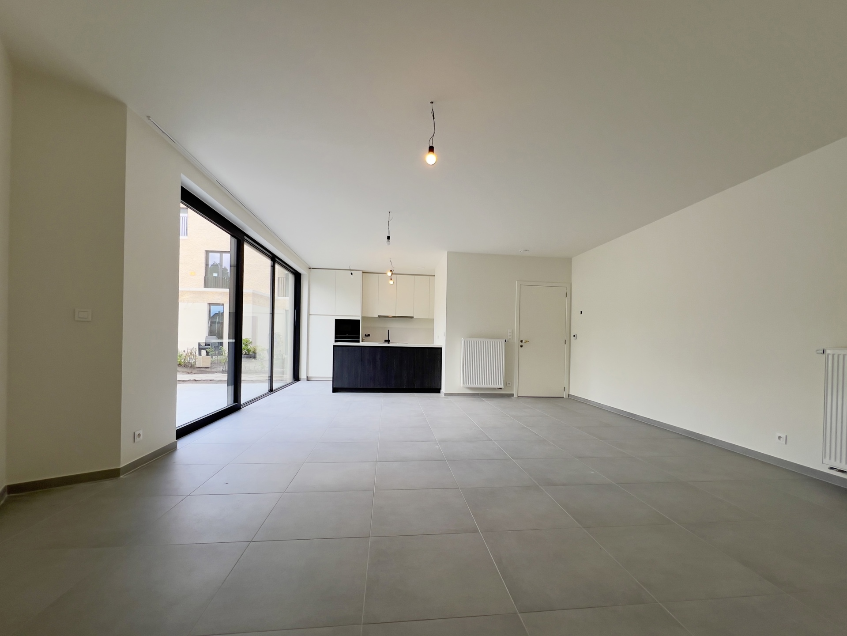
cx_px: 424
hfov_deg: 106.2
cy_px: 318
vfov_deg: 89.9
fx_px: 318
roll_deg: -1.0
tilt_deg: +2.7
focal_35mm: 13
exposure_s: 1/120
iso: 32
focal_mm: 1.57
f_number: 1.8
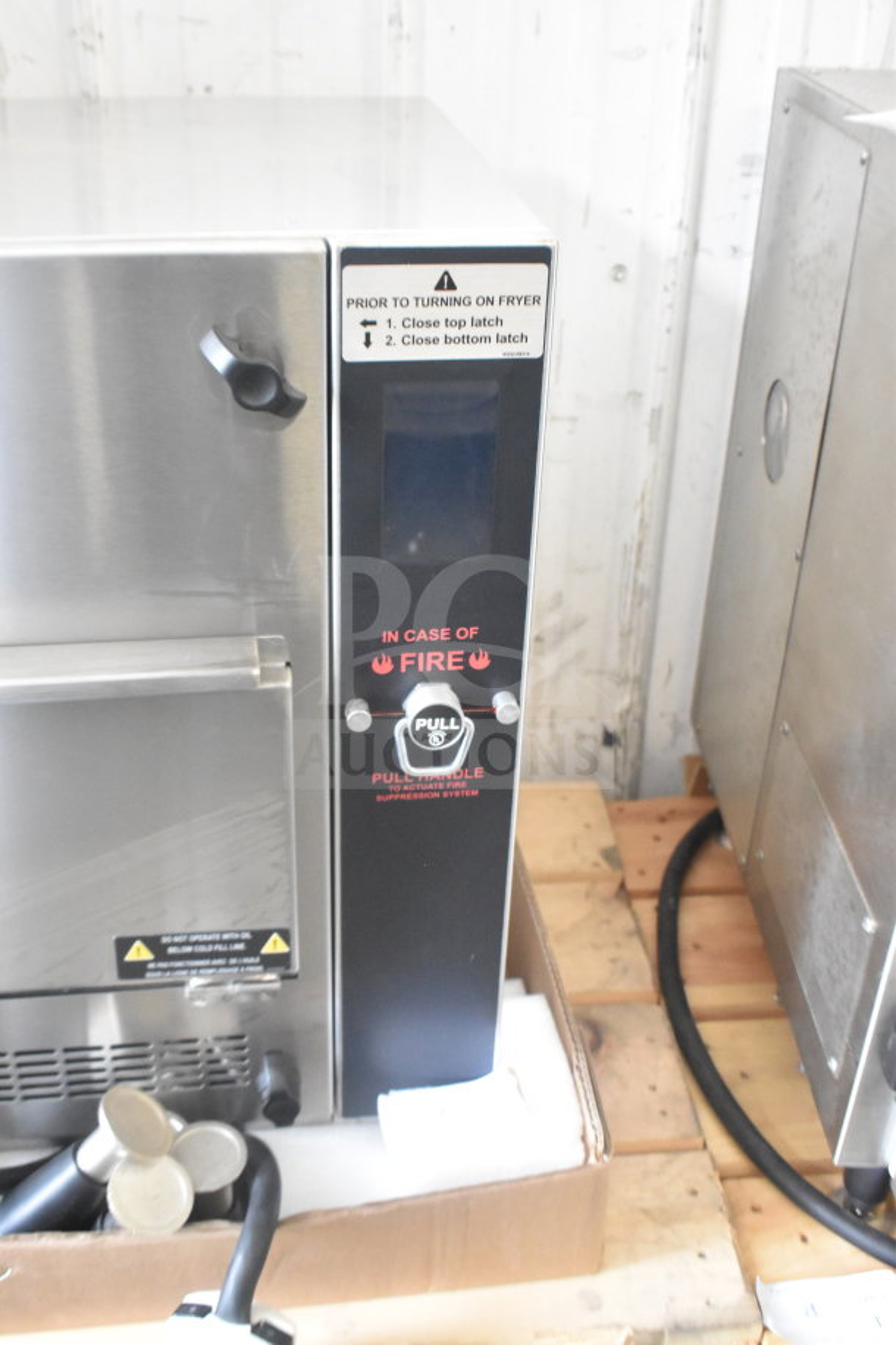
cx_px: 448
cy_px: 672
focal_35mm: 39
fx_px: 1456
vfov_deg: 49.6
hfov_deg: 34.2
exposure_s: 1/125
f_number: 5.6
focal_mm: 26
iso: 6400
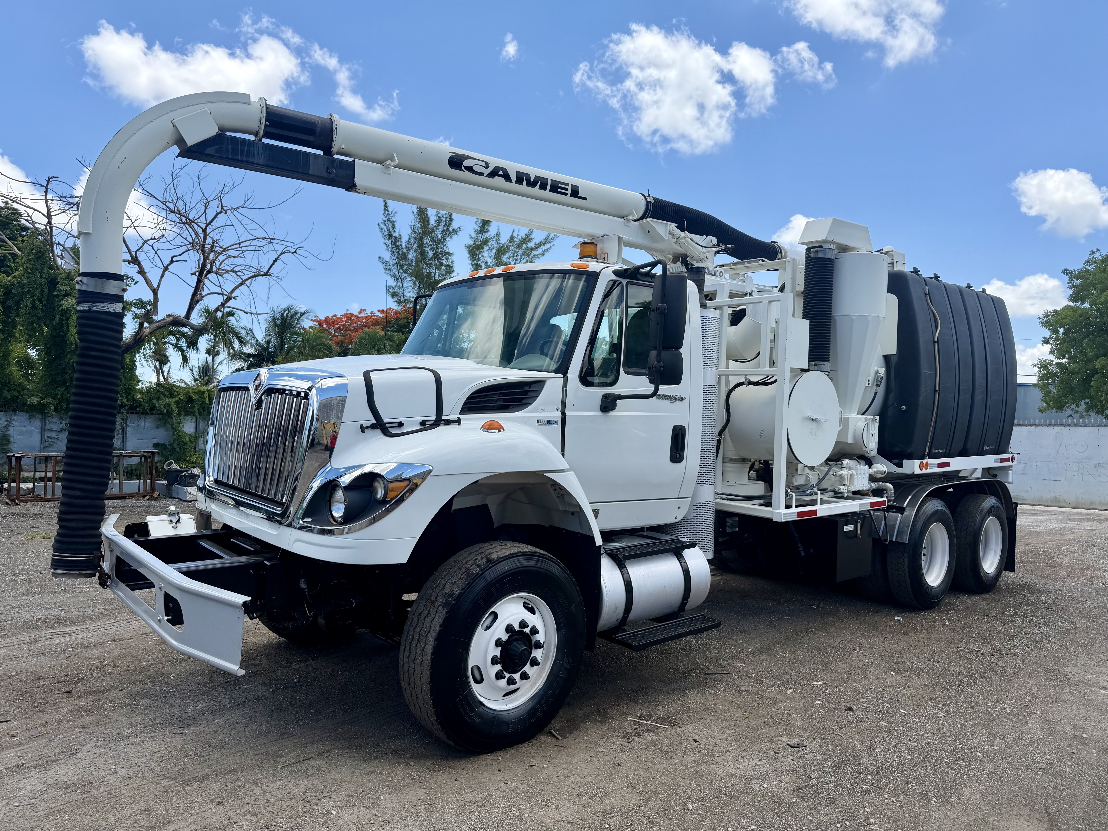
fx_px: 768
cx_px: 554
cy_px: 416
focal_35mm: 24
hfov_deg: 71.6
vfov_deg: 56.8
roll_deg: -1.1
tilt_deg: +2.1
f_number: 1.78
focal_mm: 6.76
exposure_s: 1/3145
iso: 80
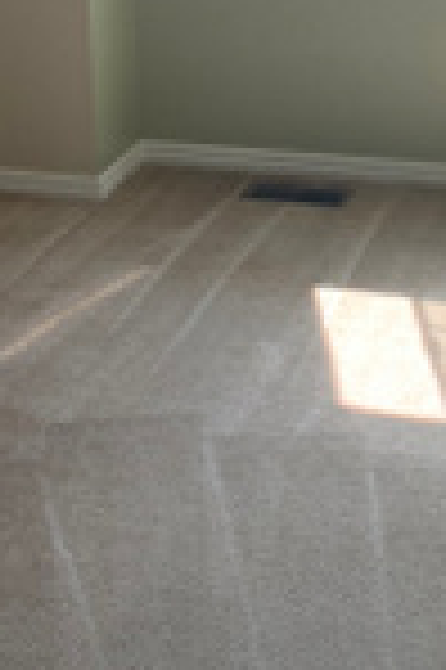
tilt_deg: -8.3
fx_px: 1620
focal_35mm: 87
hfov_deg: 15.7
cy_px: -85
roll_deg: +2.7
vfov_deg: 22.0
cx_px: 194
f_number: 1.8
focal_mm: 4.25
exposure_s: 1/121
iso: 25
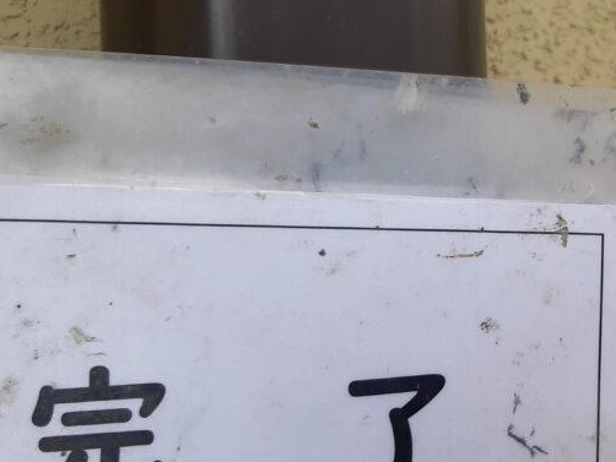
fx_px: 944
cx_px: 564
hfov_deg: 34.0
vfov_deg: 27.5
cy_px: 210
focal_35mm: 53
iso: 40
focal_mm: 3.93
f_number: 1.7
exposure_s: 1/185
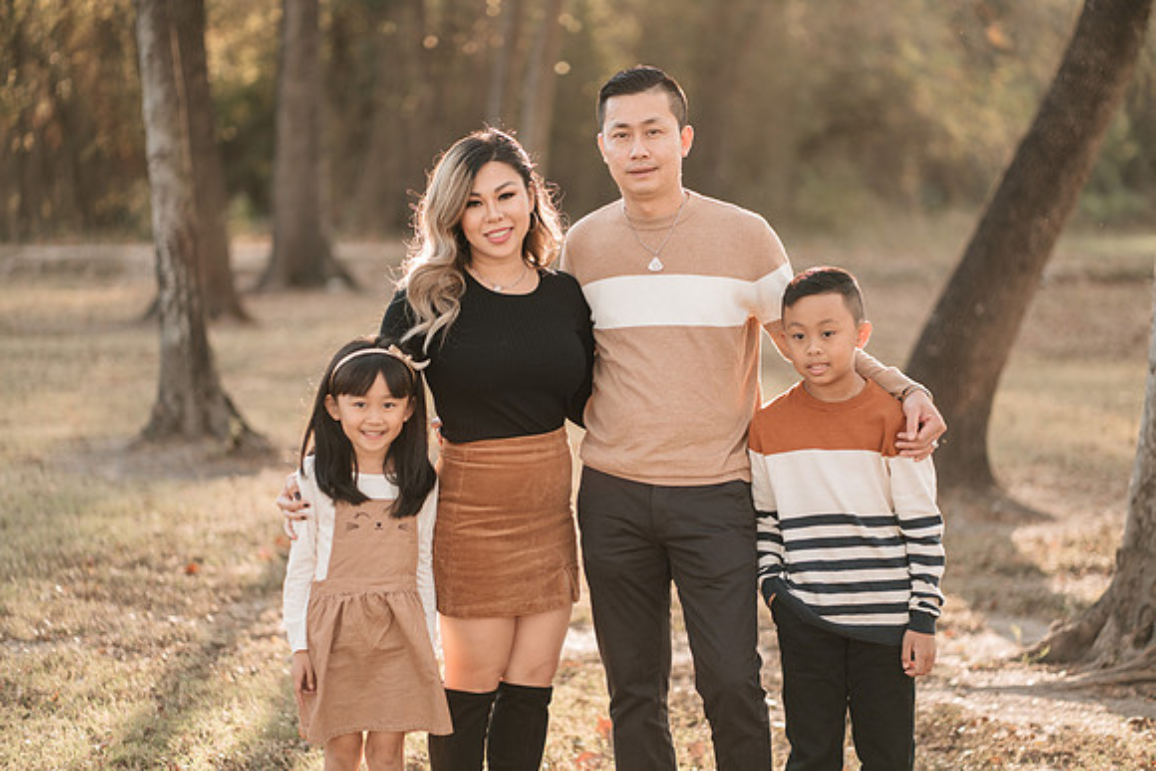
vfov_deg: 16.1
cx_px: 578
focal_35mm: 85
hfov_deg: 23.9
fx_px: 2730
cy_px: 386
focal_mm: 85
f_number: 1.8
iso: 125
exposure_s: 1/320
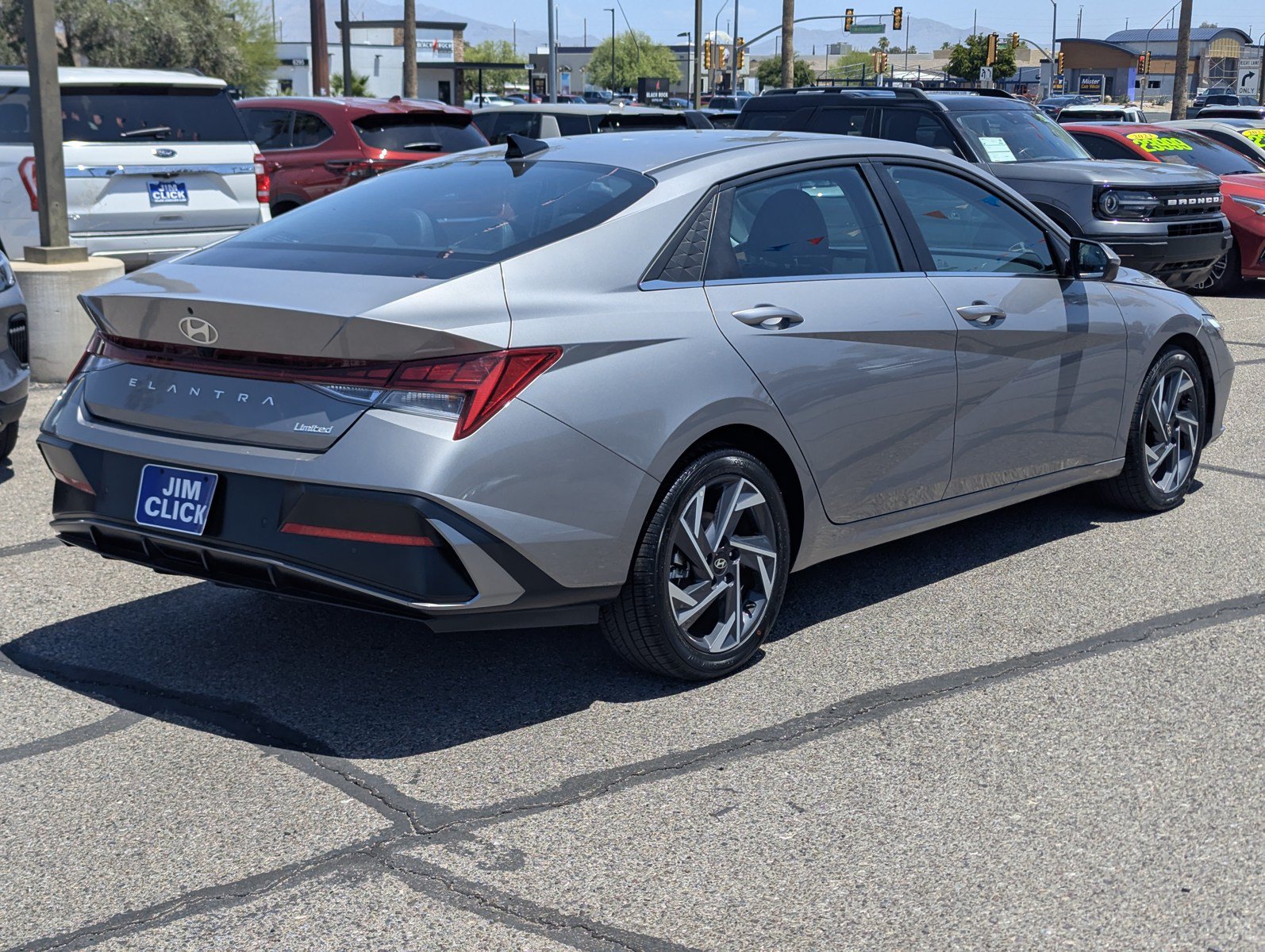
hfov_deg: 39.6
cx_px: 632
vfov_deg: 30.3
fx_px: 1756
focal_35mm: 48
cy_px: 476
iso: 41
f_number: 1.85
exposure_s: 1/2532
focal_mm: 6.81
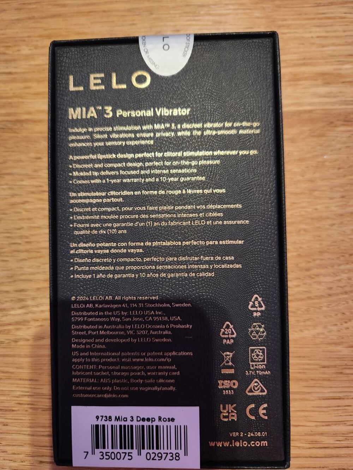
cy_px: 235
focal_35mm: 23
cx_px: 176
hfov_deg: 58.9
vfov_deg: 73.9
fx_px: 313
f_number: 1.8
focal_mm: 5.4
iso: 640
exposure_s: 1/50
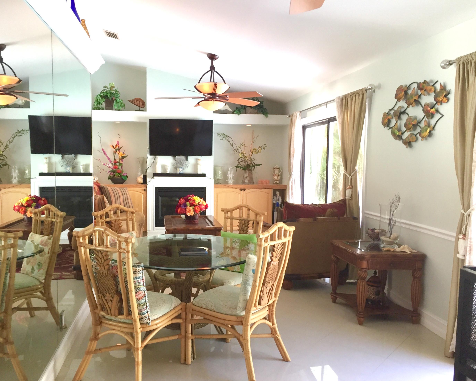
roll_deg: -1.6
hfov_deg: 57.1
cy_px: 195
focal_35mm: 31
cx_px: 221
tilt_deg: -4.3
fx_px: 437
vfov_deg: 47.1
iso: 64
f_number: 2.2
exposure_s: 1/30
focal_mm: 4.15
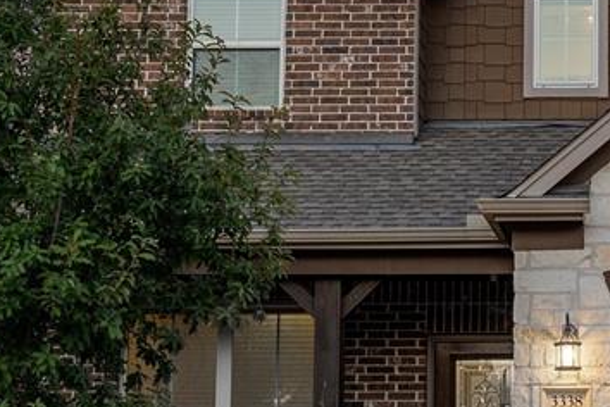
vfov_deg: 13.2
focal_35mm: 104
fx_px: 1762
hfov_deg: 19.0
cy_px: 235
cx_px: 639
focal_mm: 24
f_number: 9
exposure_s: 1/3
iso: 320
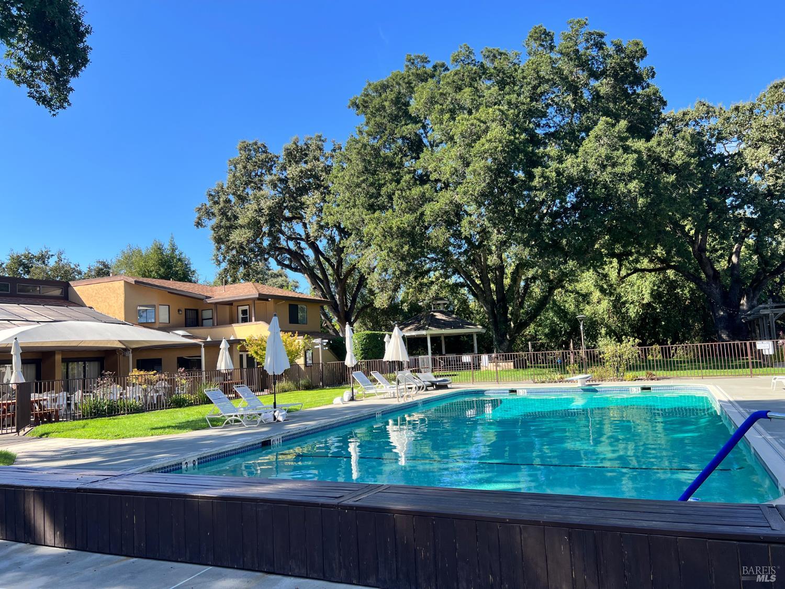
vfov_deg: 53.1
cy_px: 294
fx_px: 590
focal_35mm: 26
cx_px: 392
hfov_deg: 67.3
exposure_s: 1/1412
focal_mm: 5.7
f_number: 1.5
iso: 50
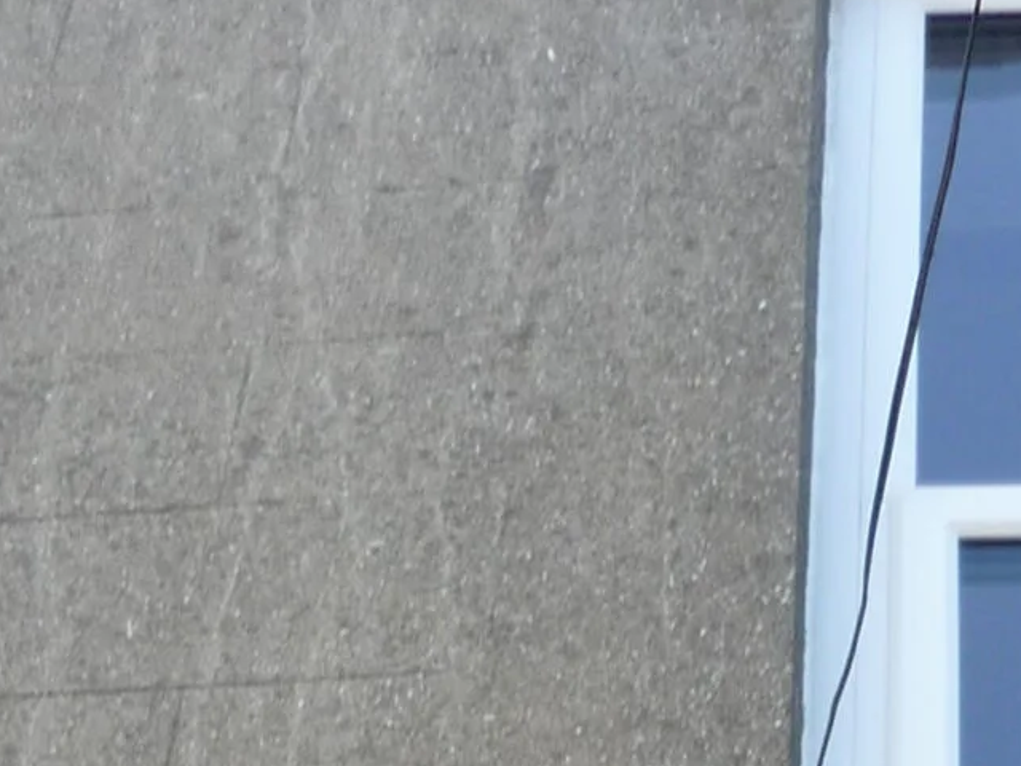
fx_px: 3893
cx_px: 630
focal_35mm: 132
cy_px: 1818
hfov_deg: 14.9
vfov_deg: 9.9
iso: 100
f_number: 2.8
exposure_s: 1/160
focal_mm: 5.5
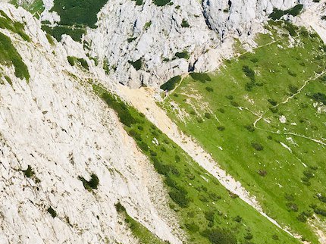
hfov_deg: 22.9
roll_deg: -1.2
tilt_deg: -9.0
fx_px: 762
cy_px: 30
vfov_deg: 17.9
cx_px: -18
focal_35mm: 81
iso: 25
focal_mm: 4.15
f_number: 2.2
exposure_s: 1/2331
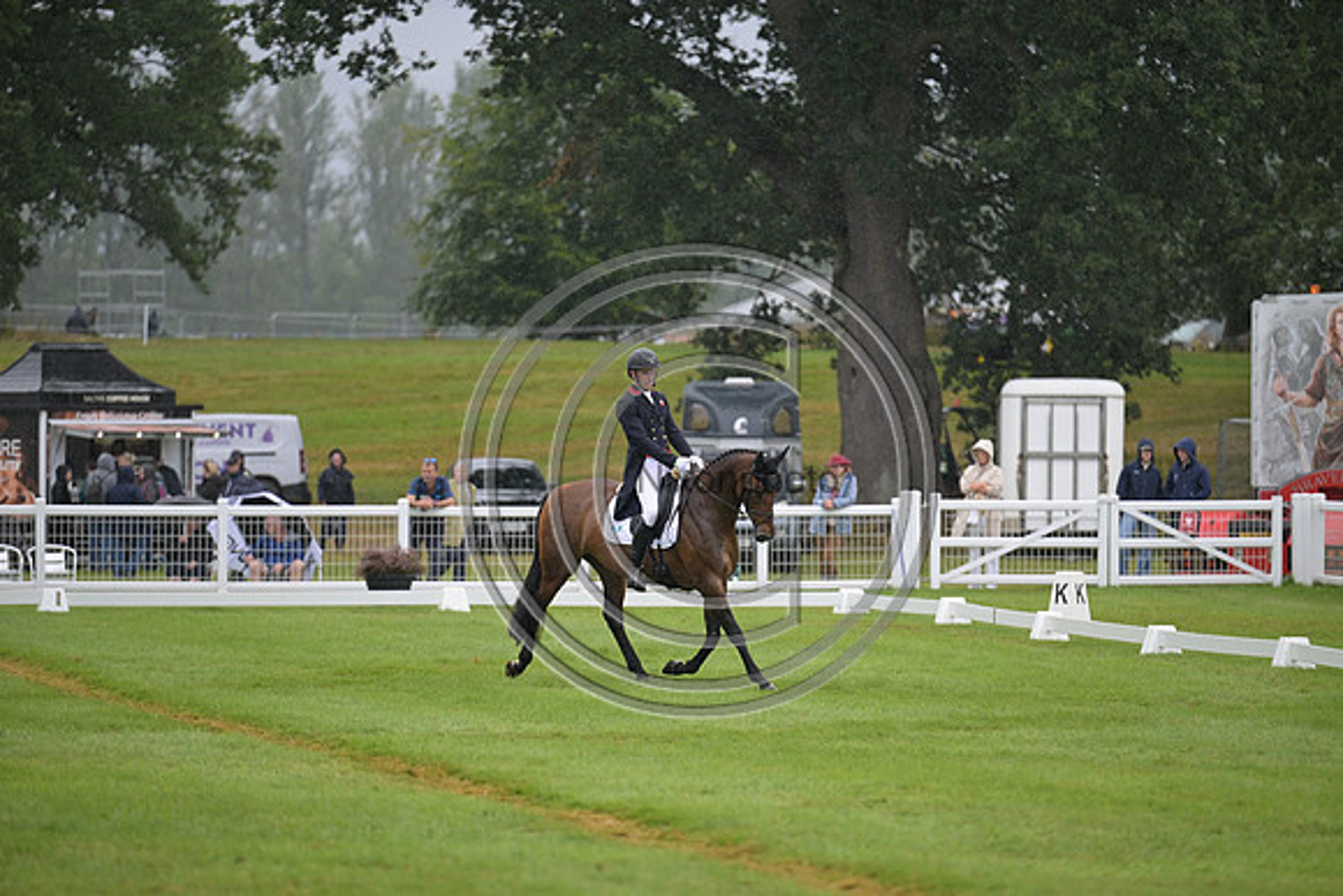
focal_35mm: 200
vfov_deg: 6.9
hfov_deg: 10.3
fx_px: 7463
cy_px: 448
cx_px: 672
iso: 450
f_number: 3.2
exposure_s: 1/1250
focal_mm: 200
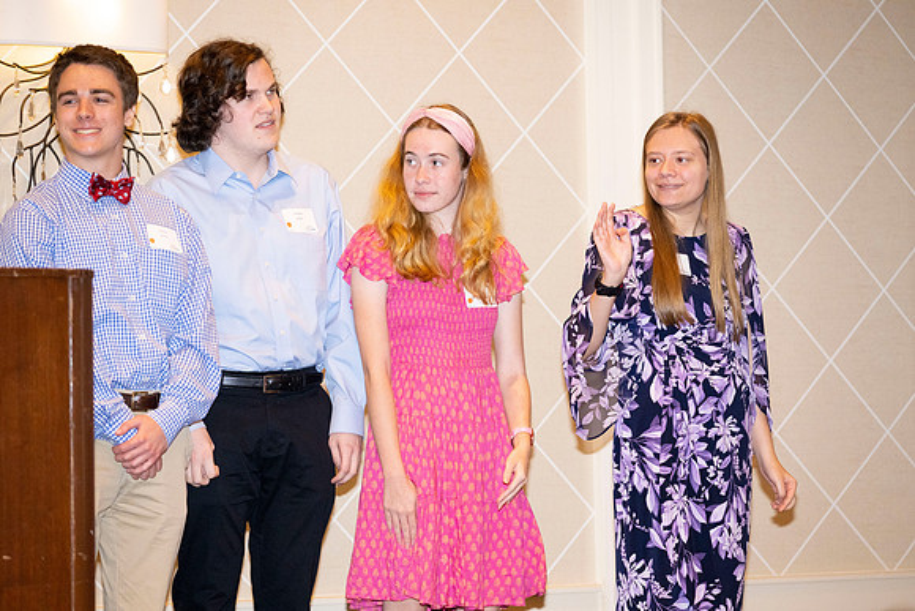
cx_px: 465
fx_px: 3138
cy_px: 306
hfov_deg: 16.6
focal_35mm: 123
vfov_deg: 11.1
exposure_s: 1/200
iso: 2500
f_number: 4
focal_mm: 120
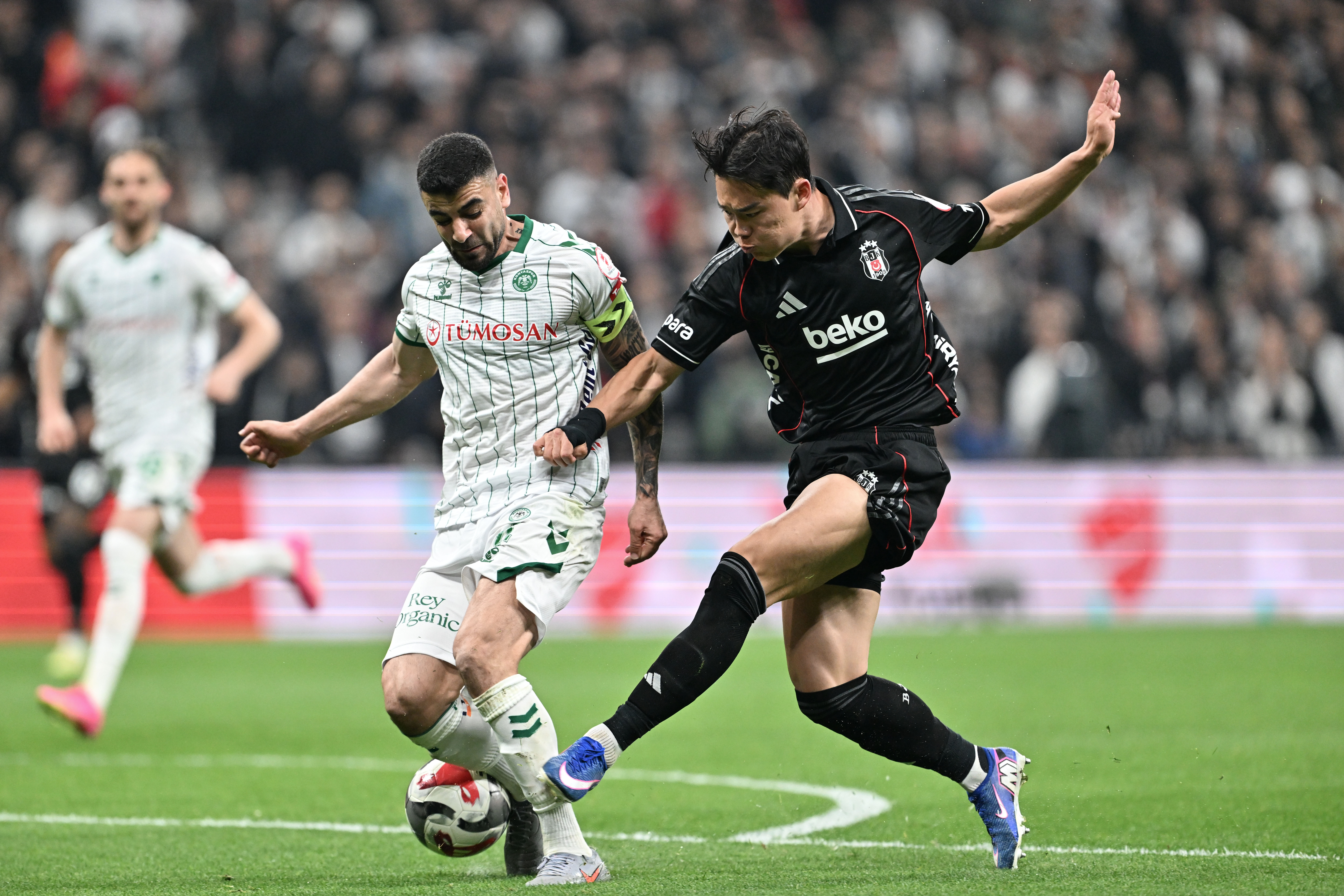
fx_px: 14932
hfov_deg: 5.2
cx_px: 672
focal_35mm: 400
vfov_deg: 3.4
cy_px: 448
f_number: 3.5
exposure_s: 1/2000
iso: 3200
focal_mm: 400
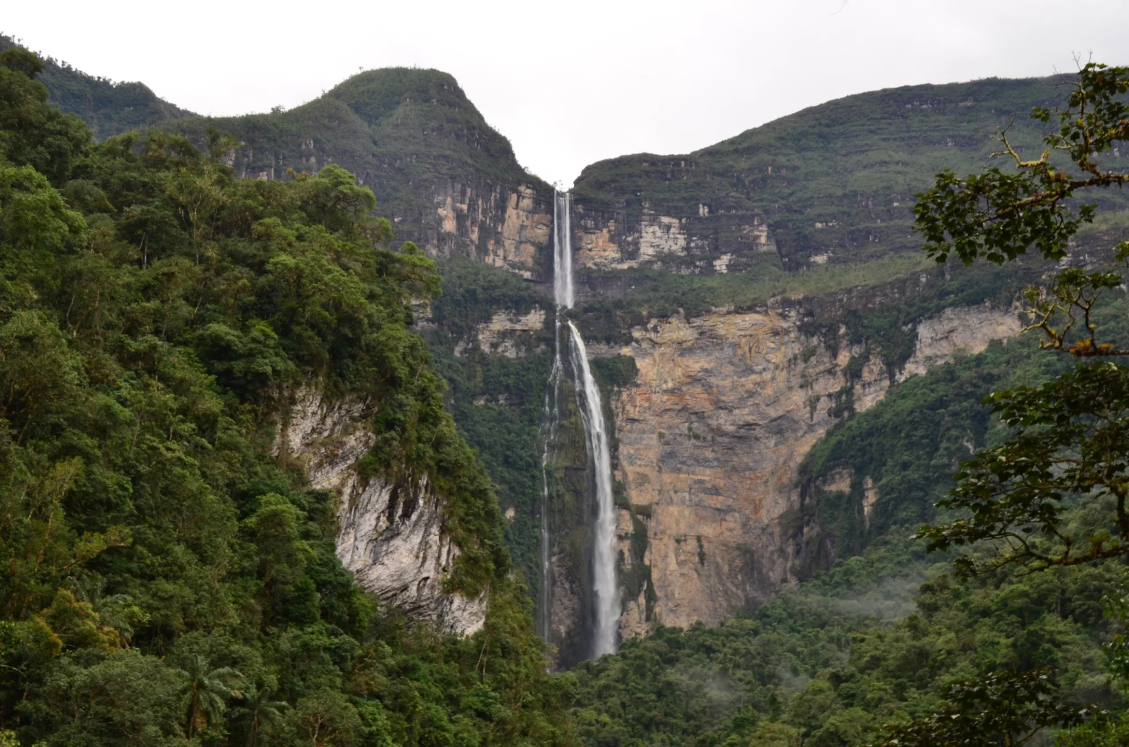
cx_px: 564
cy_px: 374
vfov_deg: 27.9
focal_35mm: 48
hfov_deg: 41.2
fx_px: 1502
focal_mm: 32
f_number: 16
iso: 100
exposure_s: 1/10
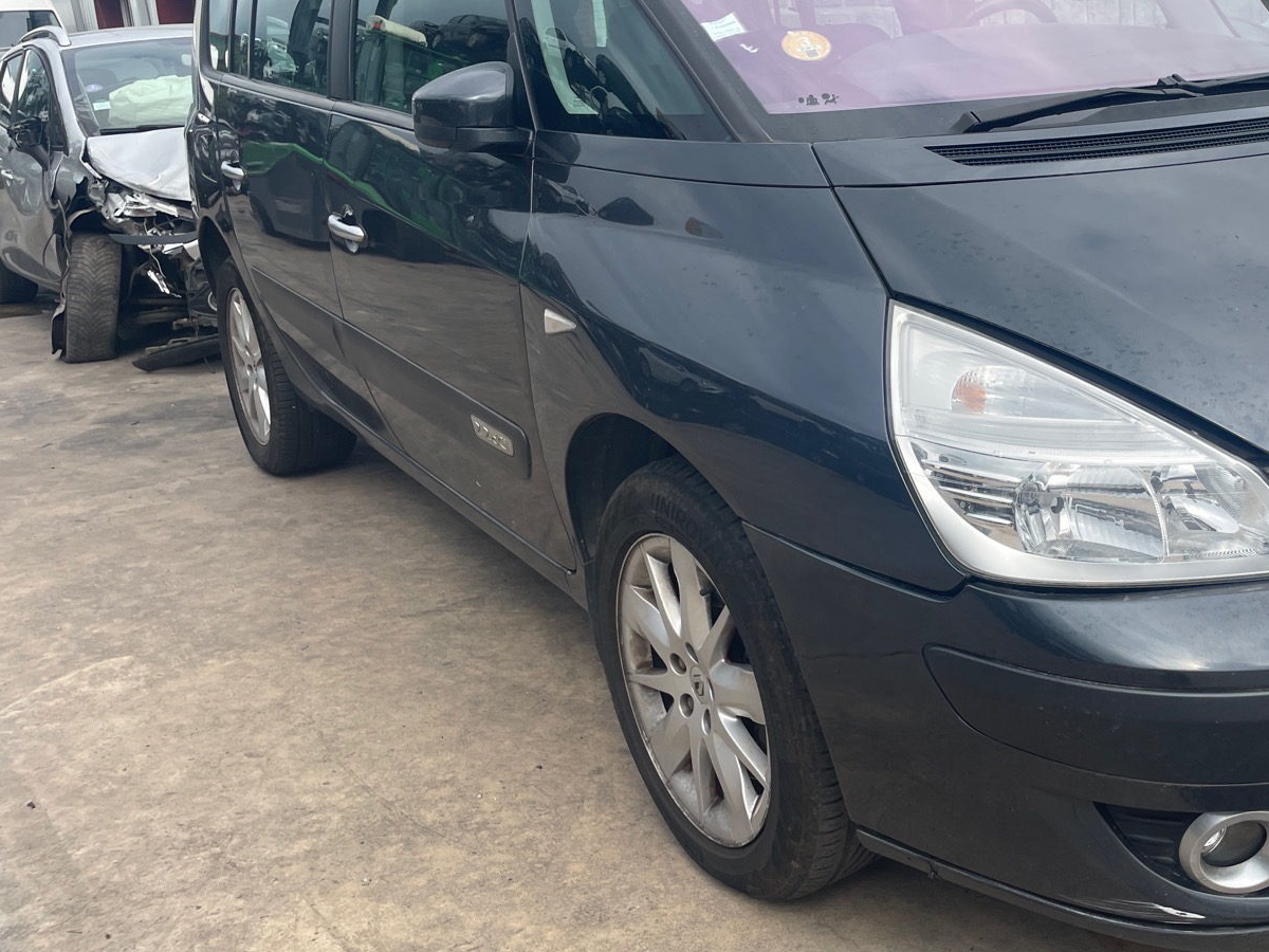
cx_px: 949
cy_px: 392
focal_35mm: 39
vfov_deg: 36.7
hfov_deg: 46.2
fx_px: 1430
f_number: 1.6
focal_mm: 4.2
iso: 32
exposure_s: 1/1887
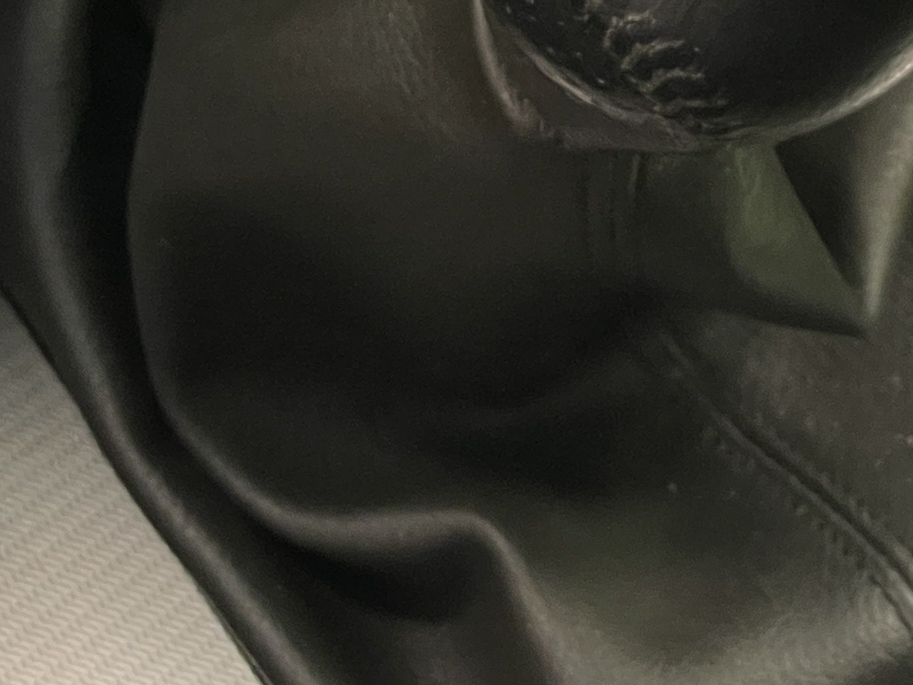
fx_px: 4036
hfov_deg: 12.9
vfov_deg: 9.6
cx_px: 433
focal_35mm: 153
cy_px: -103
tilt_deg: -55.1
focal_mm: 6
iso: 640
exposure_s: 1/50
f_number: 2
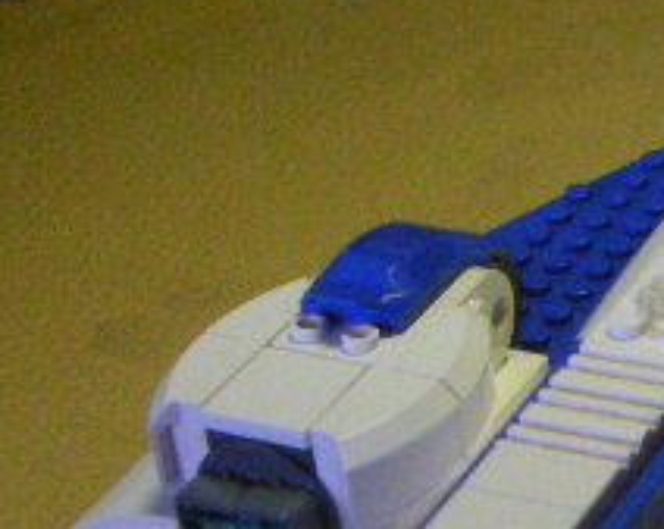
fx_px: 2316
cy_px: 382
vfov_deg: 13.0
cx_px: 827
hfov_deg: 15.6
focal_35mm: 118
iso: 400
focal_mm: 5.3
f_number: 2.9
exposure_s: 1/180
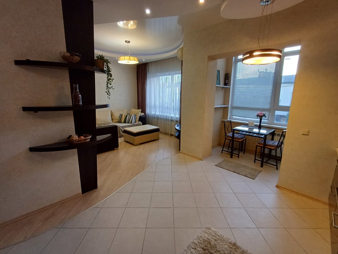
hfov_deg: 94.5
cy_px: 127
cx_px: 169
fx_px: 156
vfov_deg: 78.1
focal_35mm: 16
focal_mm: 1.64
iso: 125
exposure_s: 1/50
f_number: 2.2
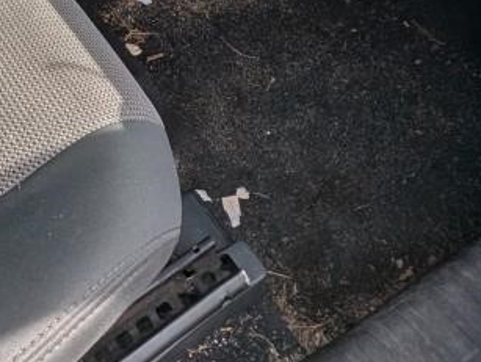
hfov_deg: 31.3
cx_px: -57
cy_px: -285
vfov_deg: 20.0
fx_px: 751
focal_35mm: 54
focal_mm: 1.95
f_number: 2.2
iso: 37
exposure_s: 1/351
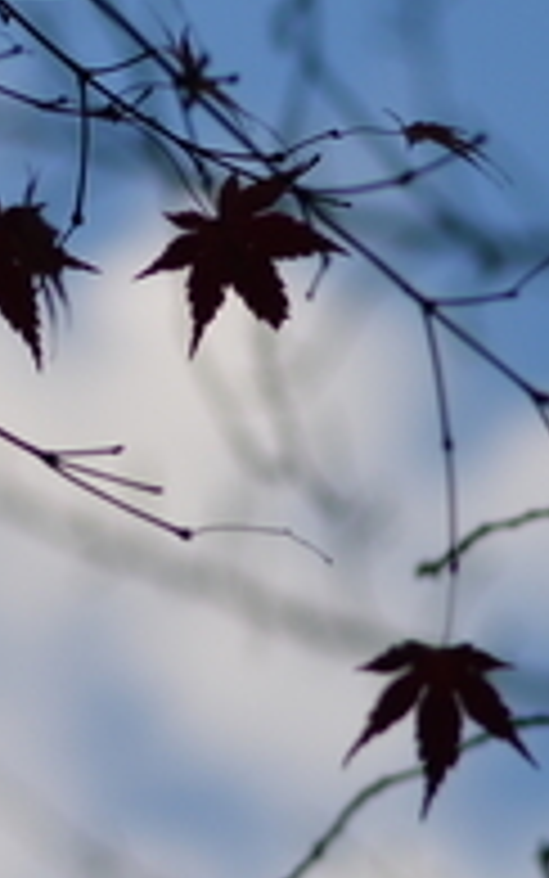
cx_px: 90
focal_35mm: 314
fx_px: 7511
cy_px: 290
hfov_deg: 4.2
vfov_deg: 6.7
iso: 100
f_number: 2.2
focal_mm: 50
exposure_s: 1/4000
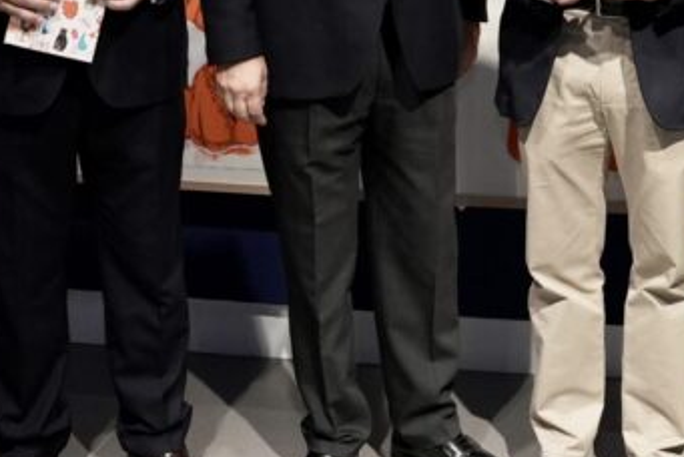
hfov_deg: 27.8
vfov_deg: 17.5
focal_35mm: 72
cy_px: -180
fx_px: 1369
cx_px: 483
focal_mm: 24
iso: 3200
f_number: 2.8
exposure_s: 1/200
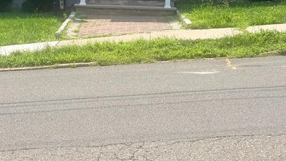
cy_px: -52
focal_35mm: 89
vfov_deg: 13.1
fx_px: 675
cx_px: 139
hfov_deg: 23.9
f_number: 1.78
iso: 100
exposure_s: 1/6024
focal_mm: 6.76
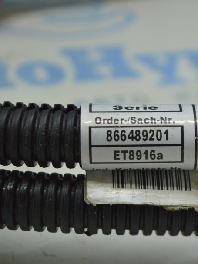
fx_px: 1021
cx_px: 150
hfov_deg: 11.1
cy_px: 145
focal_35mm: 134
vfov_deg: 14.7
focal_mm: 55
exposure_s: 1/40
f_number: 5.6
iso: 400
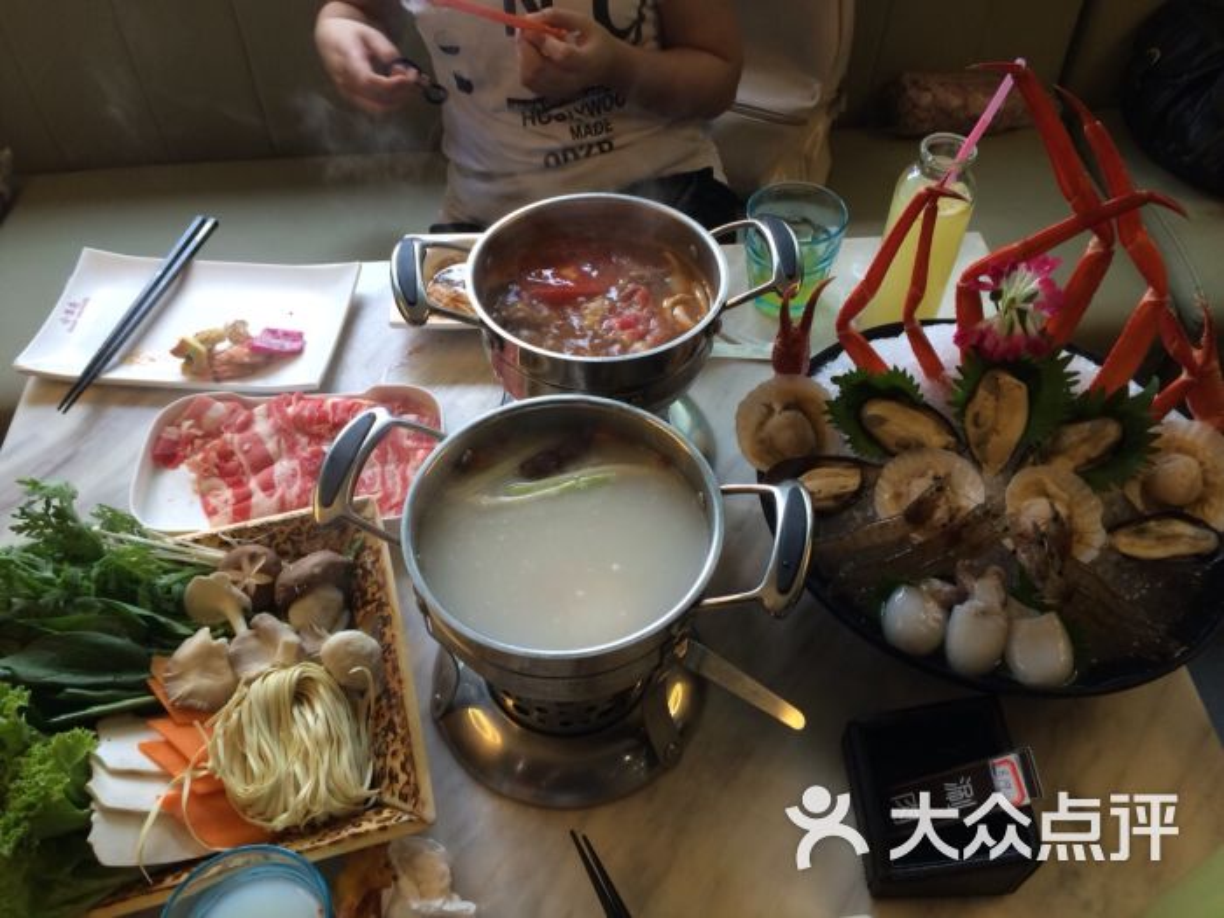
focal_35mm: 29
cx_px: 612
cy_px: 459
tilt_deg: -49.2
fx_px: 1025
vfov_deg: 48.2
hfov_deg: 61.7
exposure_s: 1/30
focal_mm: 4.15
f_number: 2.2
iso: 80
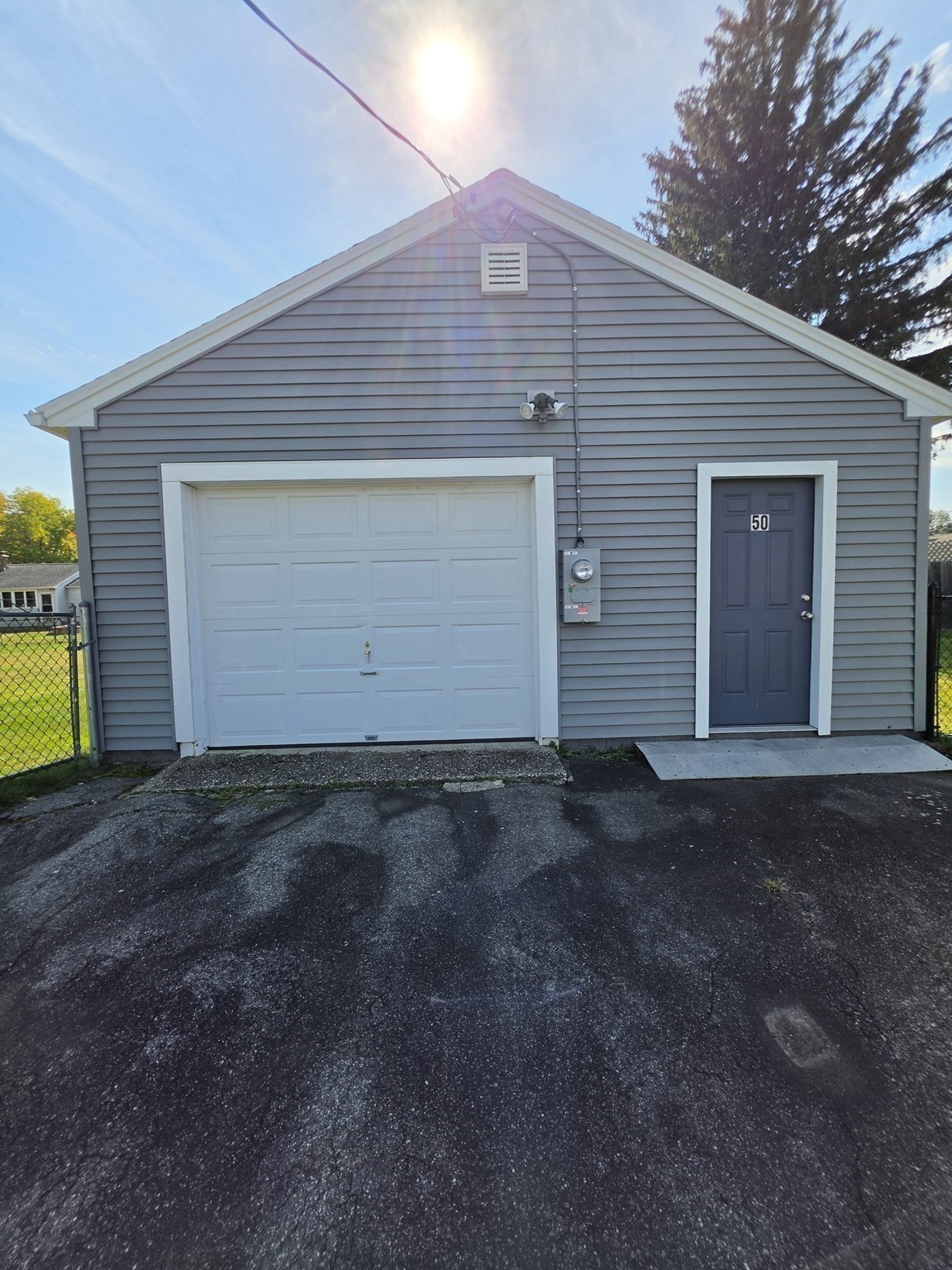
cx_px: 476
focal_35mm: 13
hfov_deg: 89.9
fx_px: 477
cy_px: 635
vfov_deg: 106.2
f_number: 1.9
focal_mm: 2.2
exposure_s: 1/2234
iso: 32
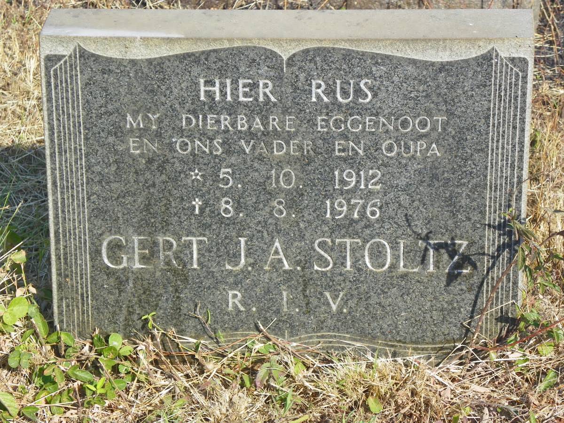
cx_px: 282
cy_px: 212
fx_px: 2232
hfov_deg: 14.4
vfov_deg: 10.8
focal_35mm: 137
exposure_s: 1/200
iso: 64
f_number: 4.5
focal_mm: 24.3
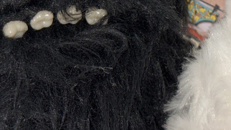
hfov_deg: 16.6
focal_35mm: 128
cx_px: 197
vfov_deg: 9.4
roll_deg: +2.9
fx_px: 784
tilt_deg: -10.0
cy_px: -19
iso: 50
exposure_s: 1/50
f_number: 1.78
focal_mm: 6.76
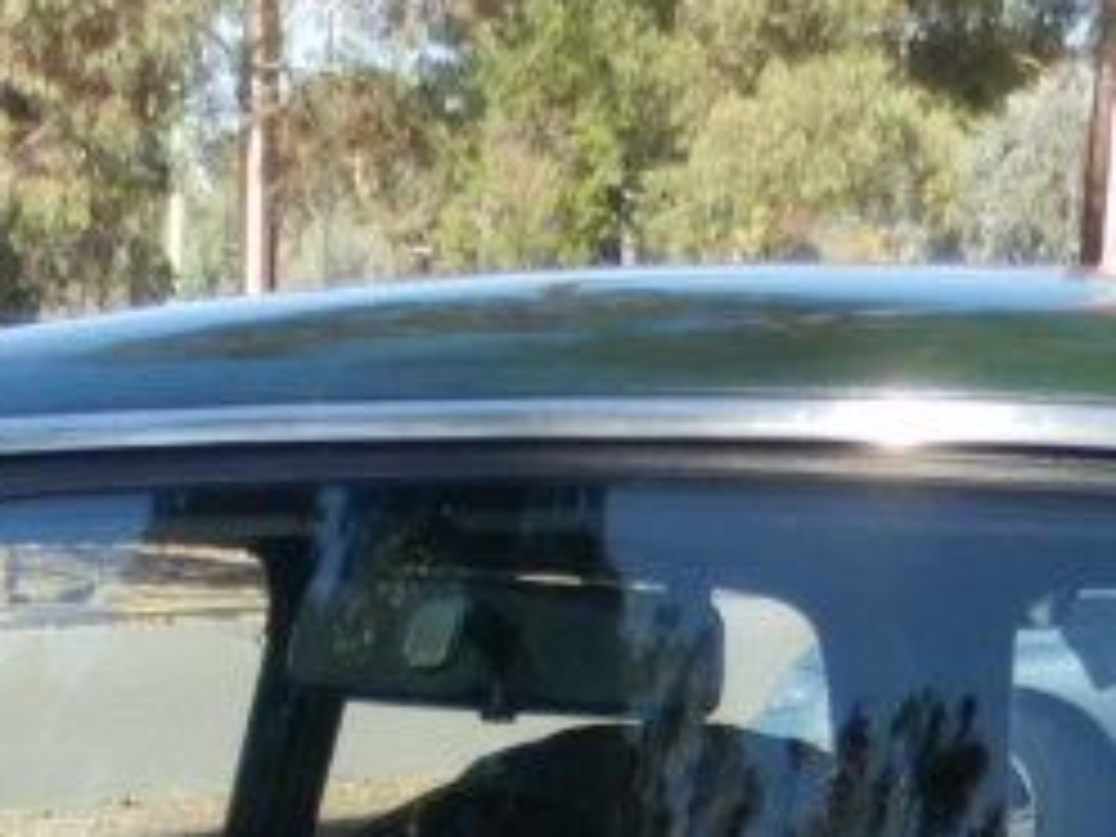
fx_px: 4997
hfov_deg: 12.6
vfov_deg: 8.2
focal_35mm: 155
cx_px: 40
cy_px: 2466
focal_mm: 4.3
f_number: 3.4
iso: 80
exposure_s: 1/250
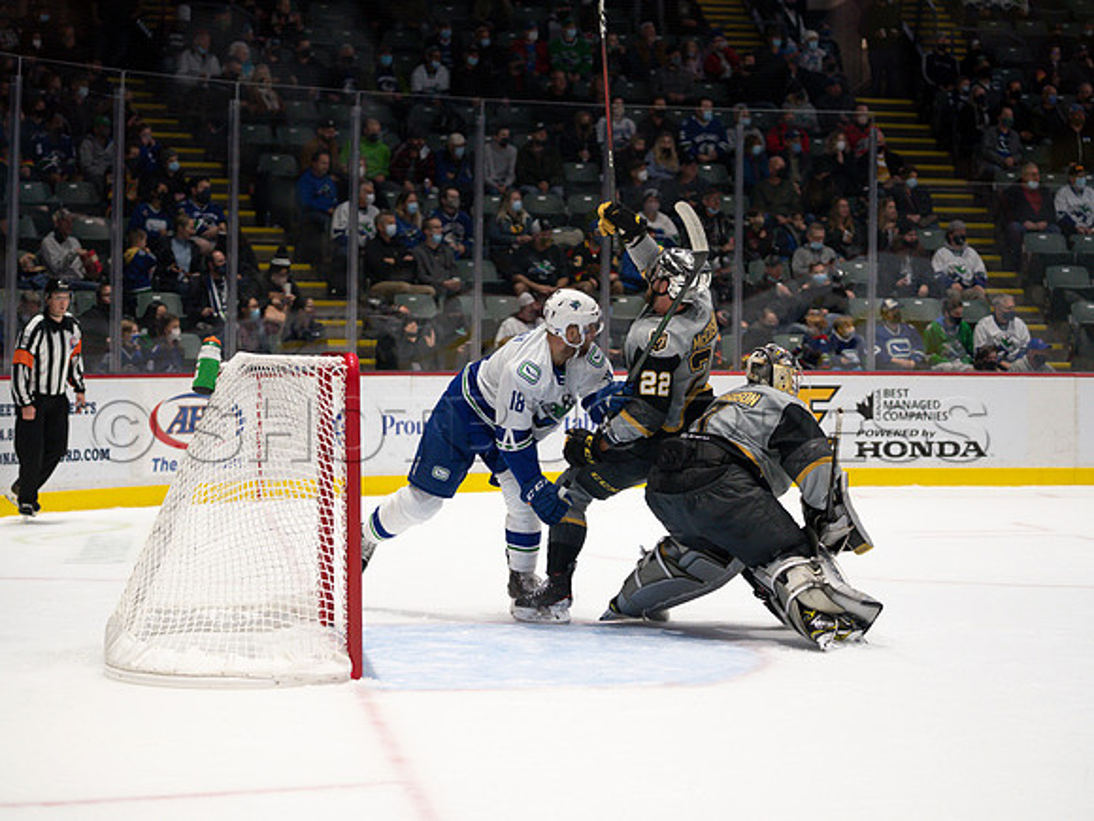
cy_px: 410
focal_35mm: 80
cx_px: 547
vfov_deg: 18.5
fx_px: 2516
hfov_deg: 24.5
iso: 2000
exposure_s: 1/1000
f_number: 2.8
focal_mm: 70
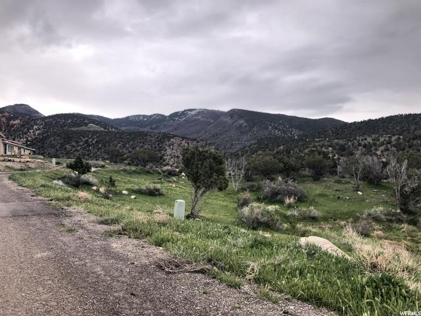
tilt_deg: +6.7
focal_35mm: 28
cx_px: 210
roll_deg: +1.5
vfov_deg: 49.7
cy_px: 158
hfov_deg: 63.4
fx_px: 341
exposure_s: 1/120
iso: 32
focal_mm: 4
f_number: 1.8
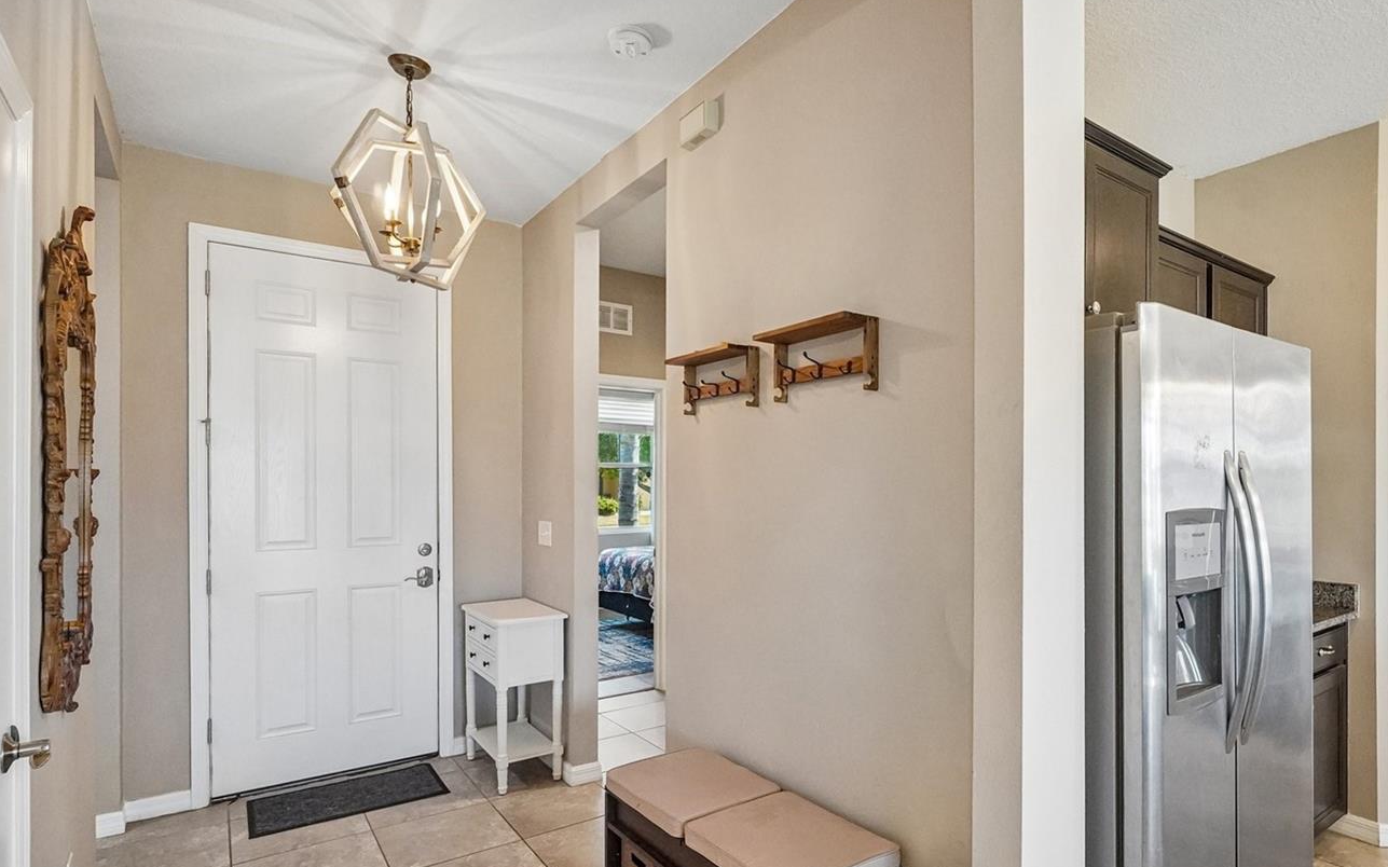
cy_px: 492
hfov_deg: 87.2
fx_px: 719
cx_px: 809
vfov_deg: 62.0
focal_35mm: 19
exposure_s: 1/30
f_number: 8
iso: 1600
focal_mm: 10
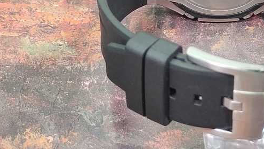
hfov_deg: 16.1
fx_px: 924
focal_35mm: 132
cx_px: 215
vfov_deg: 9.2
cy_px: 13
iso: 81
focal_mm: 7.55
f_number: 2.08
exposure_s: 1/100
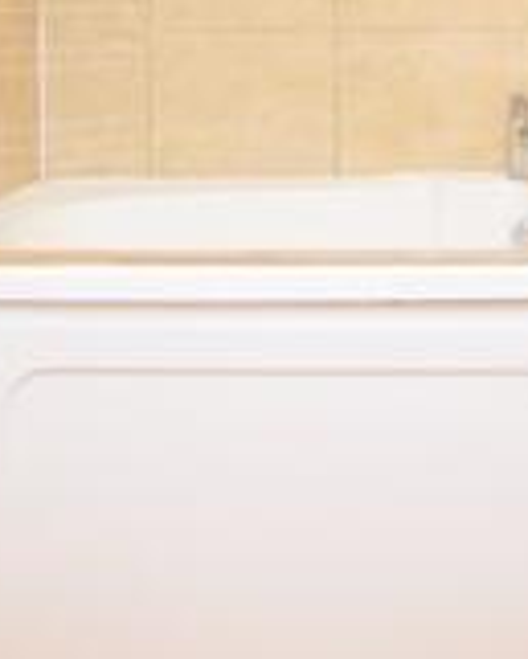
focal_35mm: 56
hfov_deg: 27.1
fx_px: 1093
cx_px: 327
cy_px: 8
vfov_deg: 31.2
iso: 800
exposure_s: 1/60
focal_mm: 10
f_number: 3.5
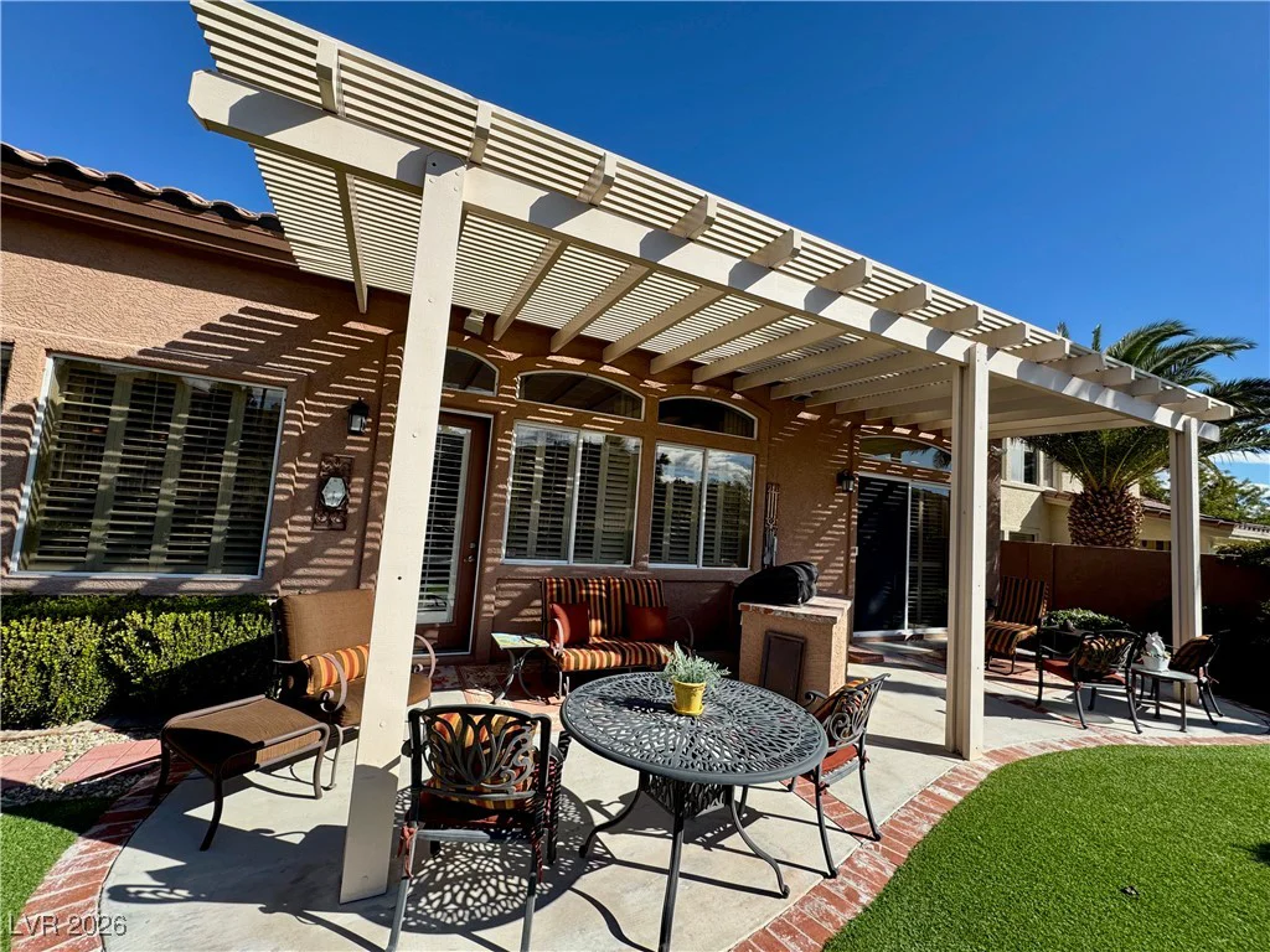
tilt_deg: +4.8
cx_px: 635
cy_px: 476
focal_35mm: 14
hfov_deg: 102.1
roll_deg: -4.7
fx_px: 514
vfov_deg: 85.7
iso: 50
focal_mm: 2.22
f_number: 2.2
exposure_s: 1/956
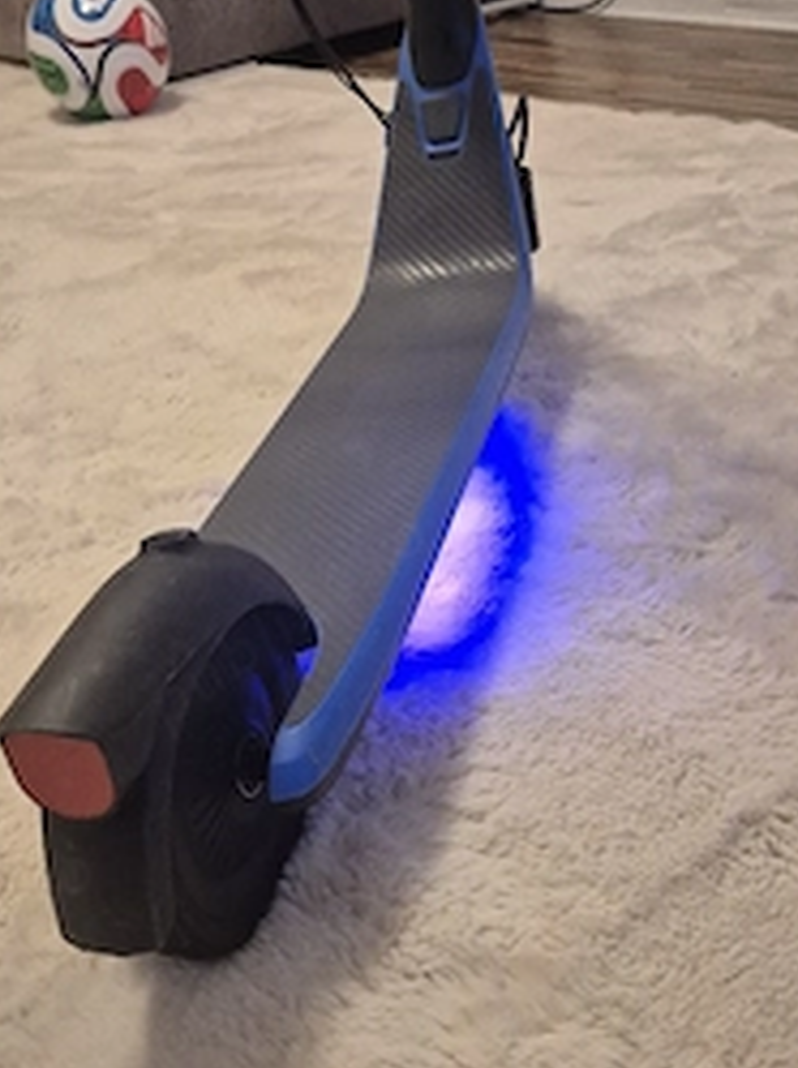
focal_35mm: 37
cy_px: 673
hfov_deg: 38.6
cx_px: 373
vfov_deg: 49.7
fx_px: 1140
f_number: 1.8
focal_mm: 5.4
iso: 640
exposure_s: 1/100
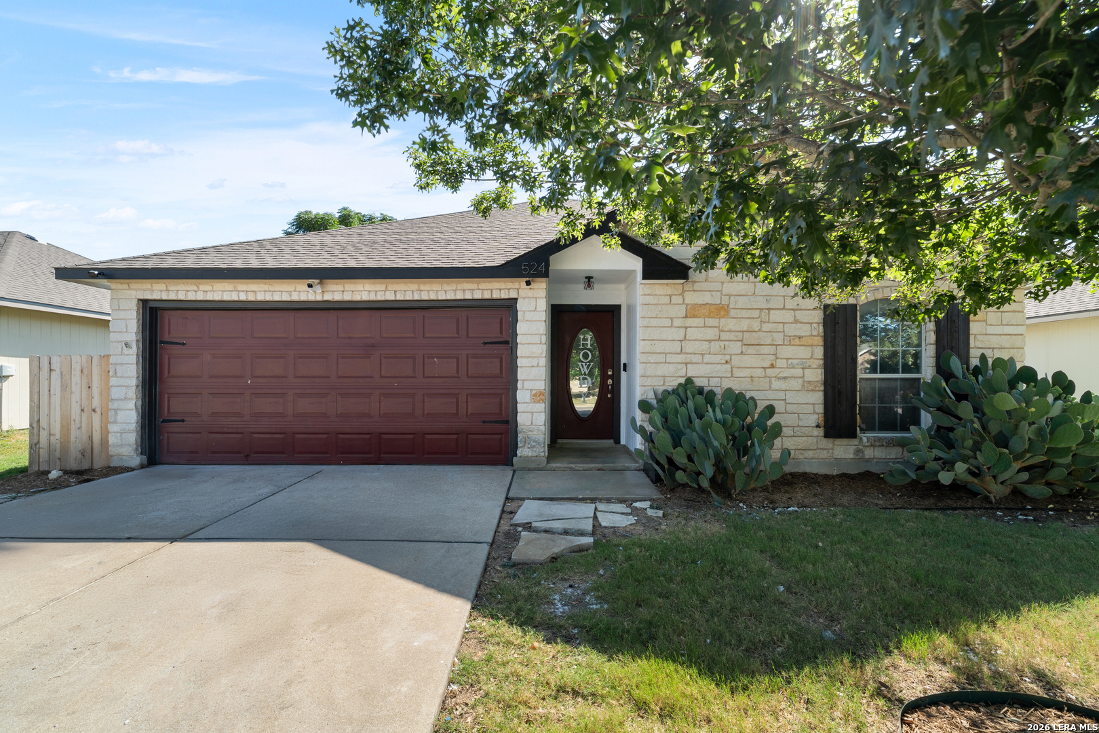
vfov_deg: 73.7
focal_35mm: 16
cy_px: 366
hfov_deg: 96.7
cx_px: 550
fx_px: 488
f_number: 10
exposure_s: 1/40
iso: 250
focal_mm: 16
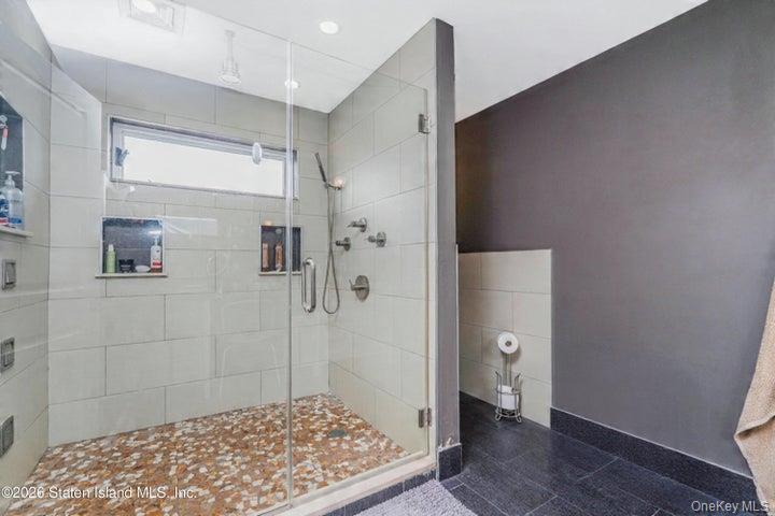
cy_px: 258
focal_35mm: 16
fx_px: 344
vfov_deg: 73.7
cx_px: 388
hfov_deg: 96.7
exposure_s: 1/60
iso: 64
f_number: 5.6
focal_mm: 16
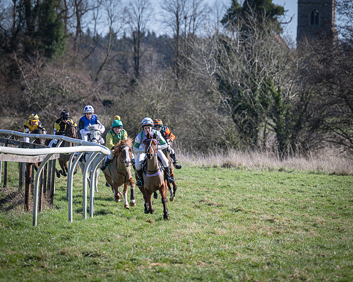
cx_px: 176
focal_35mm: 295
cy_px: 141
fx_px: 3083
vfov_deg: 5.2
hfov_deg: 6.6
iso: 125
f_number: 4
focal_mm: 175
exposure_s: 1/1000
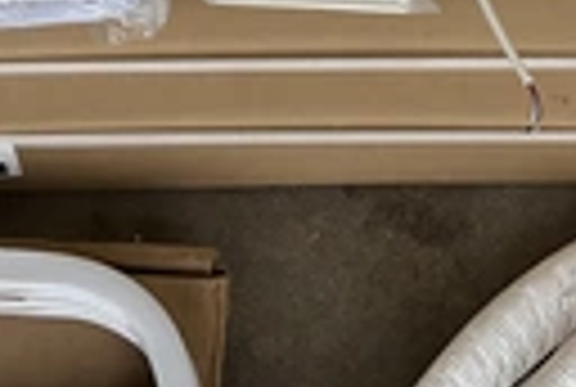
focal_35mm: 94
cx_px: 324
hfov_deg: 21.6
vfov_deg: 13.3
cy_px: -284
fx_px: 1508
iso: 25
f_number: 1.8
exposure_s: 1/534
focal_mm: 3
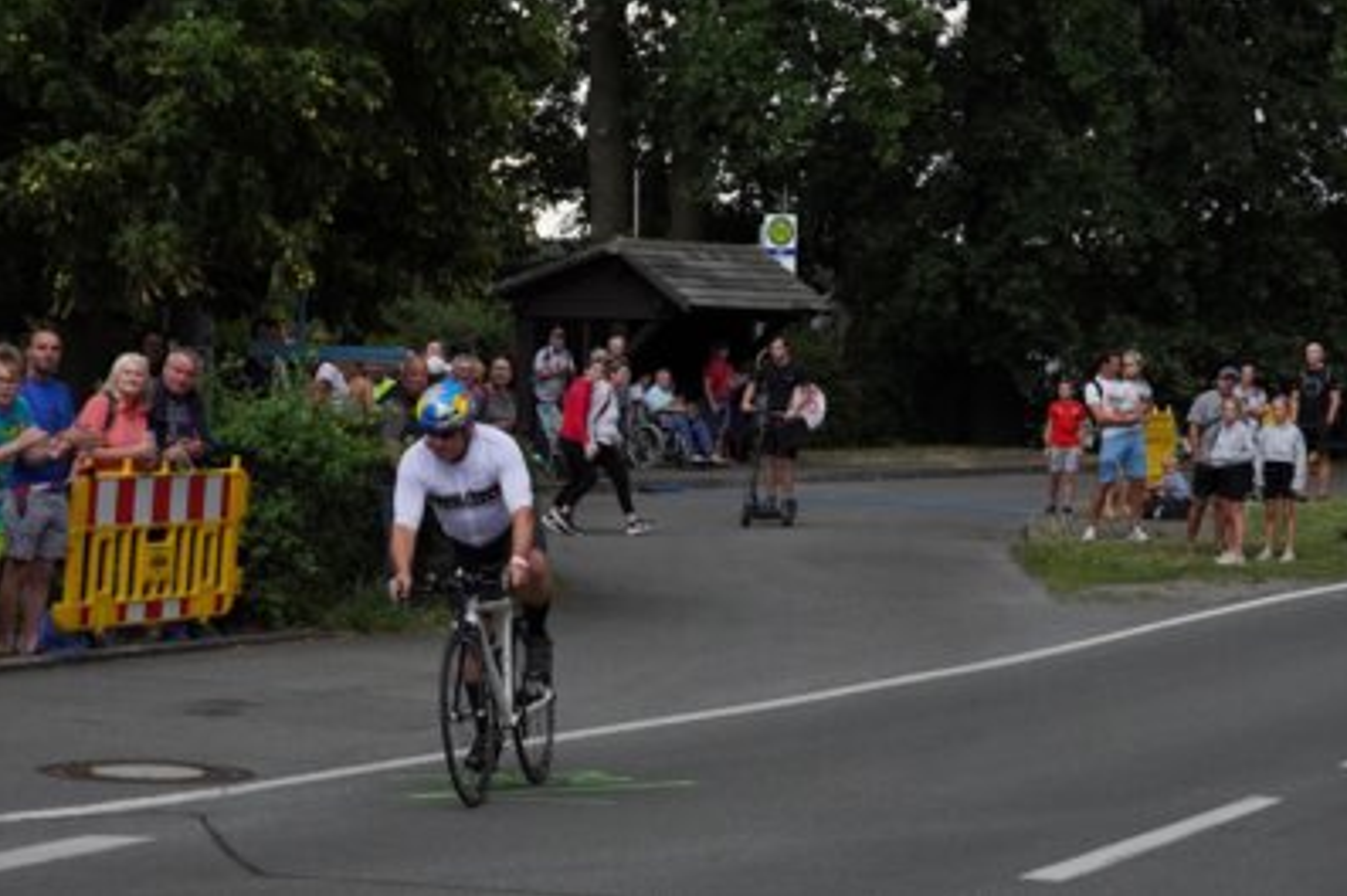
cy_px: 446
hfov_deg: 18.0
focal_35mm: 114
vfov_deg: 12.1
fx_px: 4243
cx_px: 672
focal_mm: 75
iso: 2000
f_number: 6.3
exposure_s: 1/1000
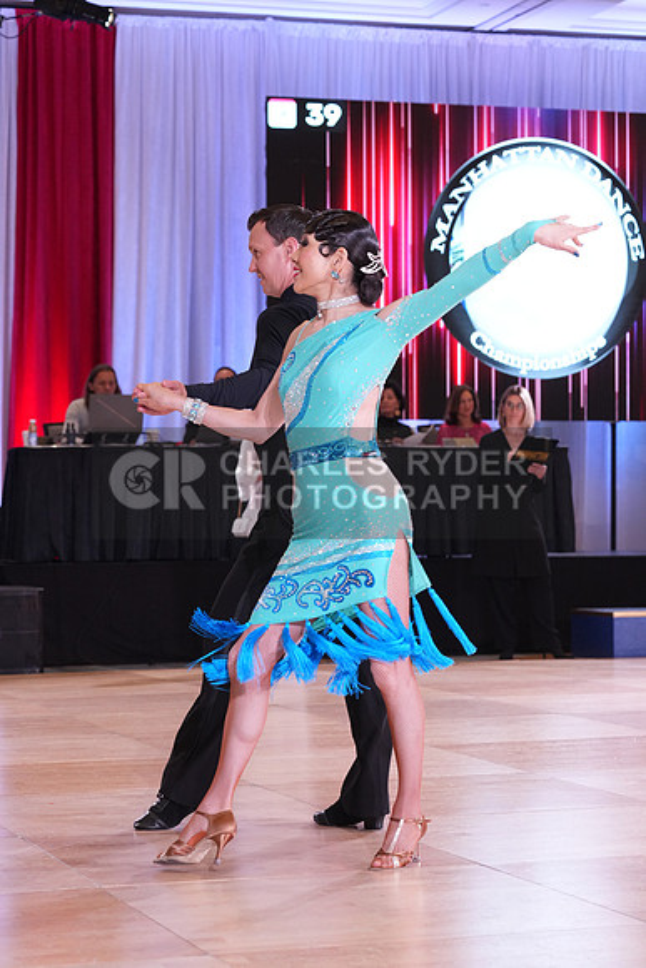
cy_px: 484
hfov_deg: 16.1
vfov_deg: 23.9
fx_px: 2286
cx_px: 323
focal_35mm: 85
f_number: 5
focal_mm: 85
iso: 2500
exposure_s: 1/200
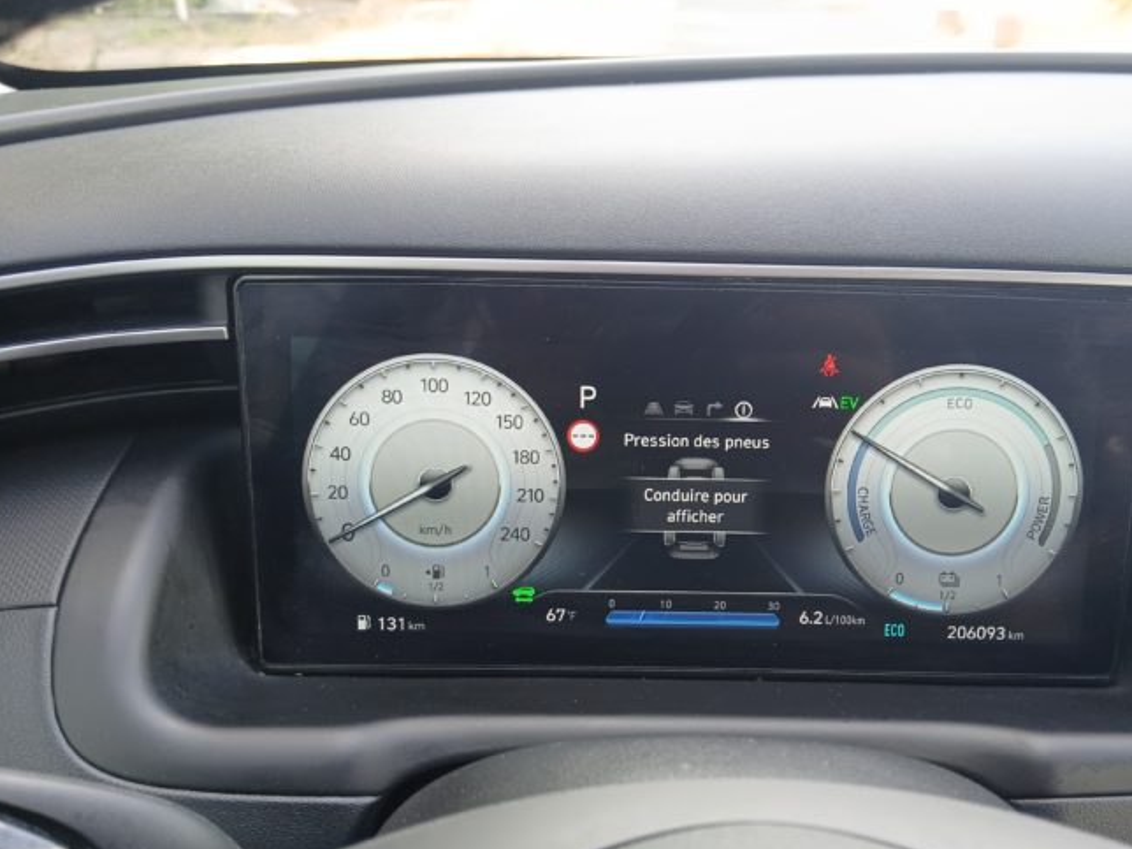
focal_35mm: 31
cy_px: 461
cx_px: 659
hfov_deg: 58.0
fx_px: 1014
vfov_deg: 45.4
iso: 80
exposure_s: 1/50
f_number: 1.8
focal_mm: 3.98
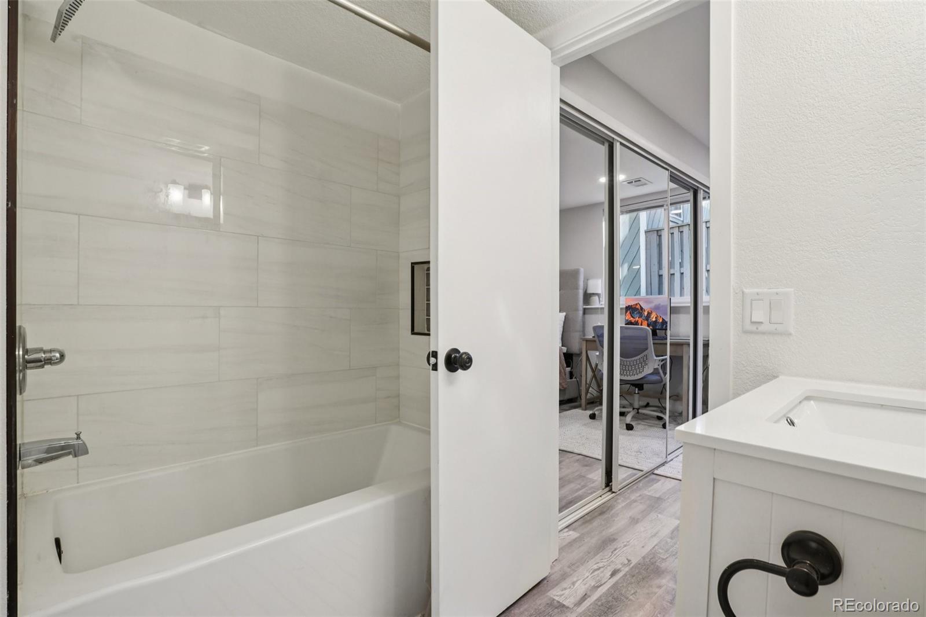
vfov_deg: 72.0
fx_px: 424
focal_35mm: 16
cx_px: 463
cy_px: 308
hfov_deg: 95.0
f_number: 8
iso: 400
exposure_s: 1/30
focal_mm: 11
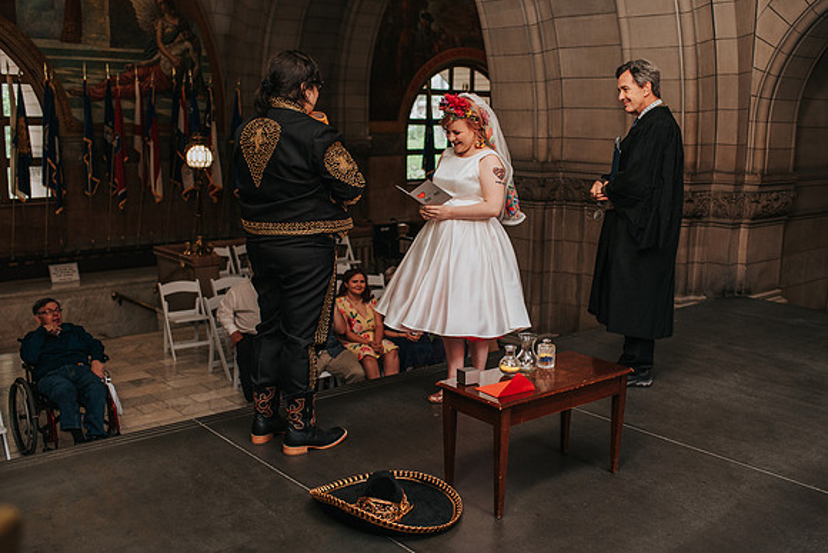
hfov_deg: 50.5
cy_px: 276
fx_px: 877
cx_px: 444
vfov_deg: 35.0
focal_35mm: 38
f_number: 3.2
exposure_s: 1/200
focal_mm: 35
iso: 1000
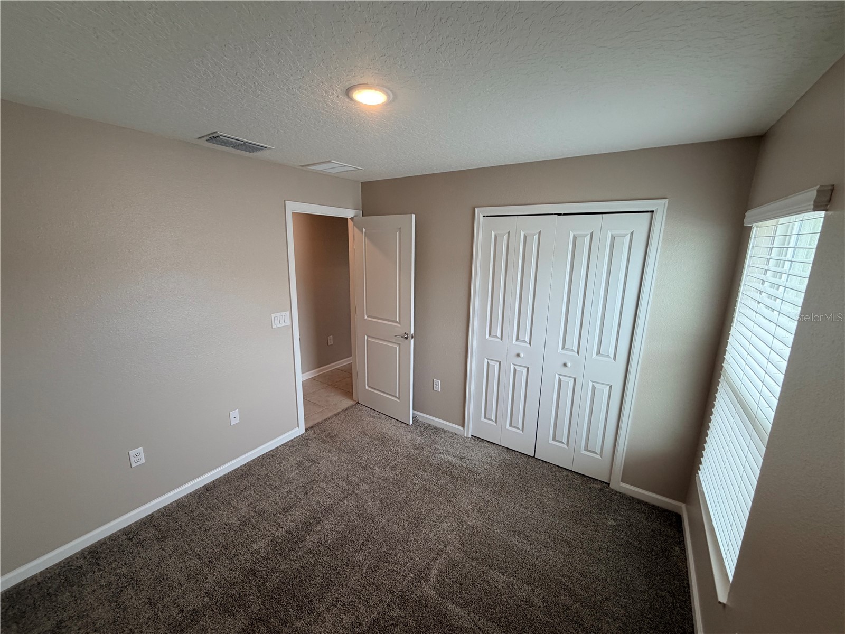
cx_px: 422
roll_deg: -0.9
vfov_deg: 85.7
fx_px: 342
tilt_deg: -10.9
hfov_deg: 102.1
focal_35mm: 14
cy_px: 317
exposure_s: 1/120
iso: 100
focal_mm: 2.22
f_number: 2.2
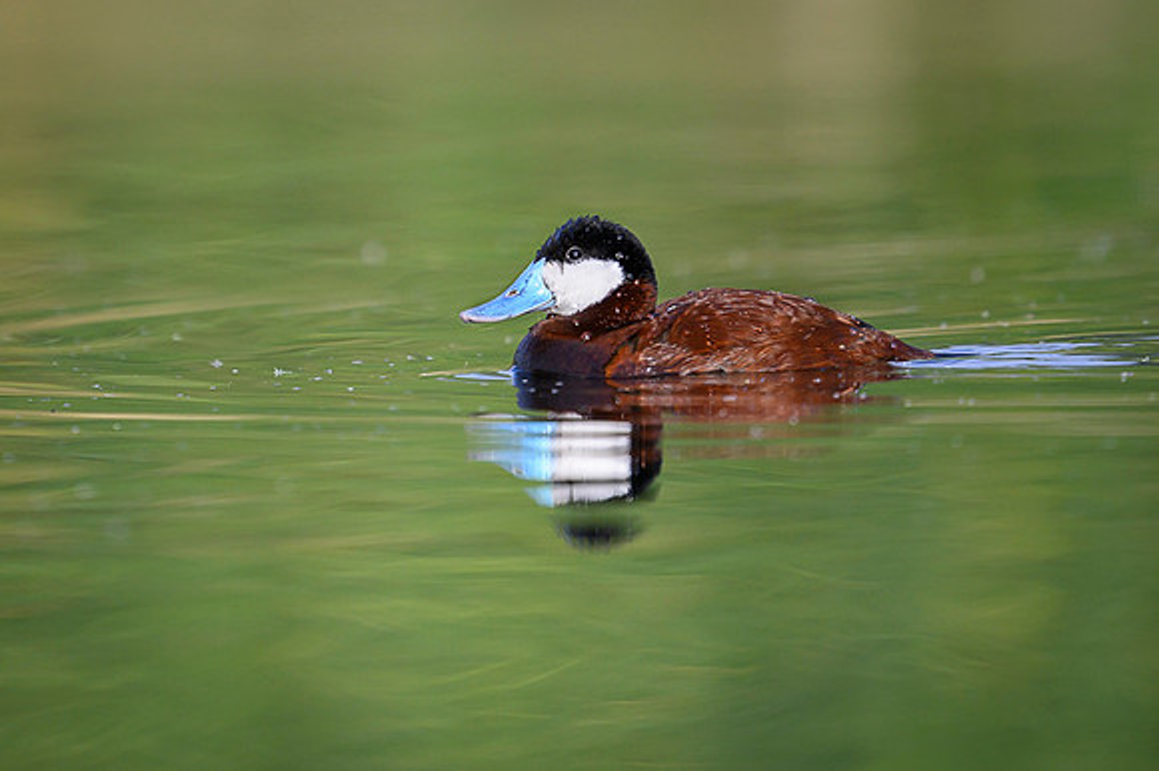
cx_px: 497
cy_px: 18
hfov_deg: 1.9
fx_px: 35861
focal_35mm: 1115
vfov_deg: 1.2
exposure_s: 1/3200
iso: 400
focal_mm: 560
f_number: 4
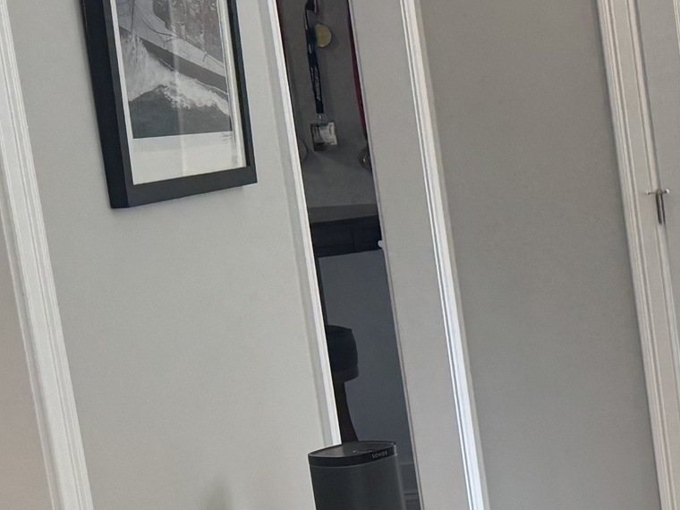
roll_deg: +3.5
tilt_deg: -10.0
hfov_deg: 16.1
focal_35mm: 97
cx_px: 1331
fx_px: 1905
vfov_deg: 15.2
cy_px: 374
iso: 50
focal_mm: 6.76
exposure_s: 1/120
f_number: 1.78
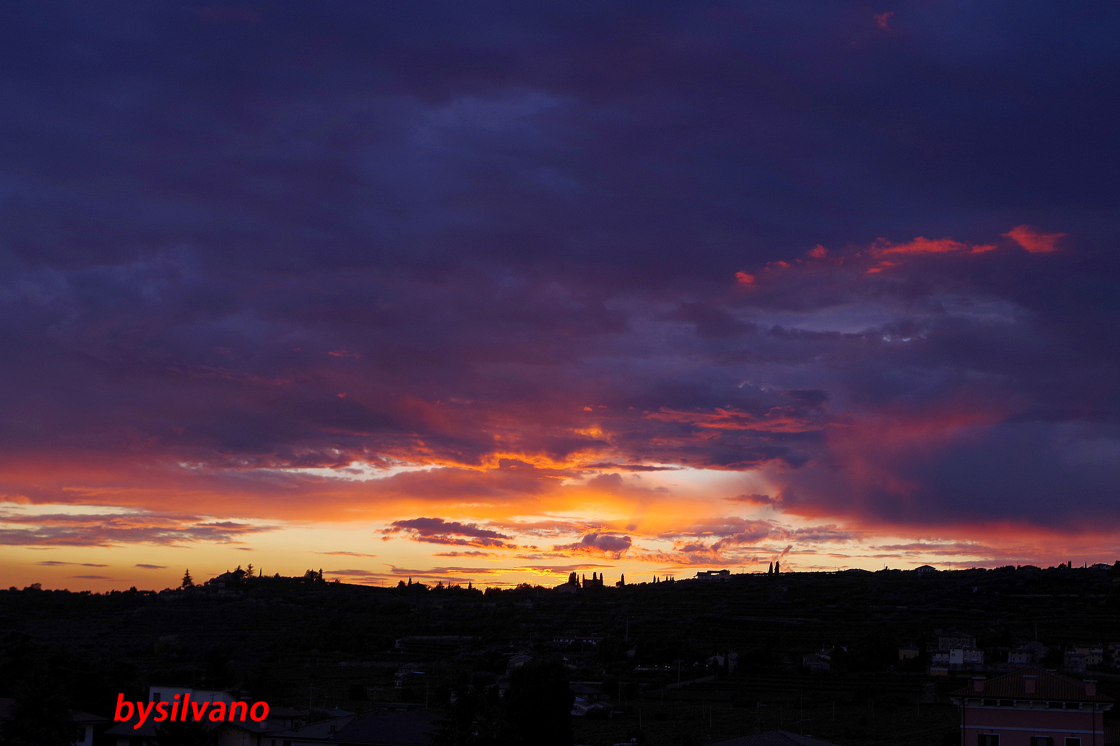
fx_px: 1773
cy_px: 373
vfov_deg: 23.8
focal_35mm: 57
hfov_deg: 35.1
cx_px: 560
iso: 100
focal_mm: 37.5
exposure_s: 1/60
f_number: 5.6
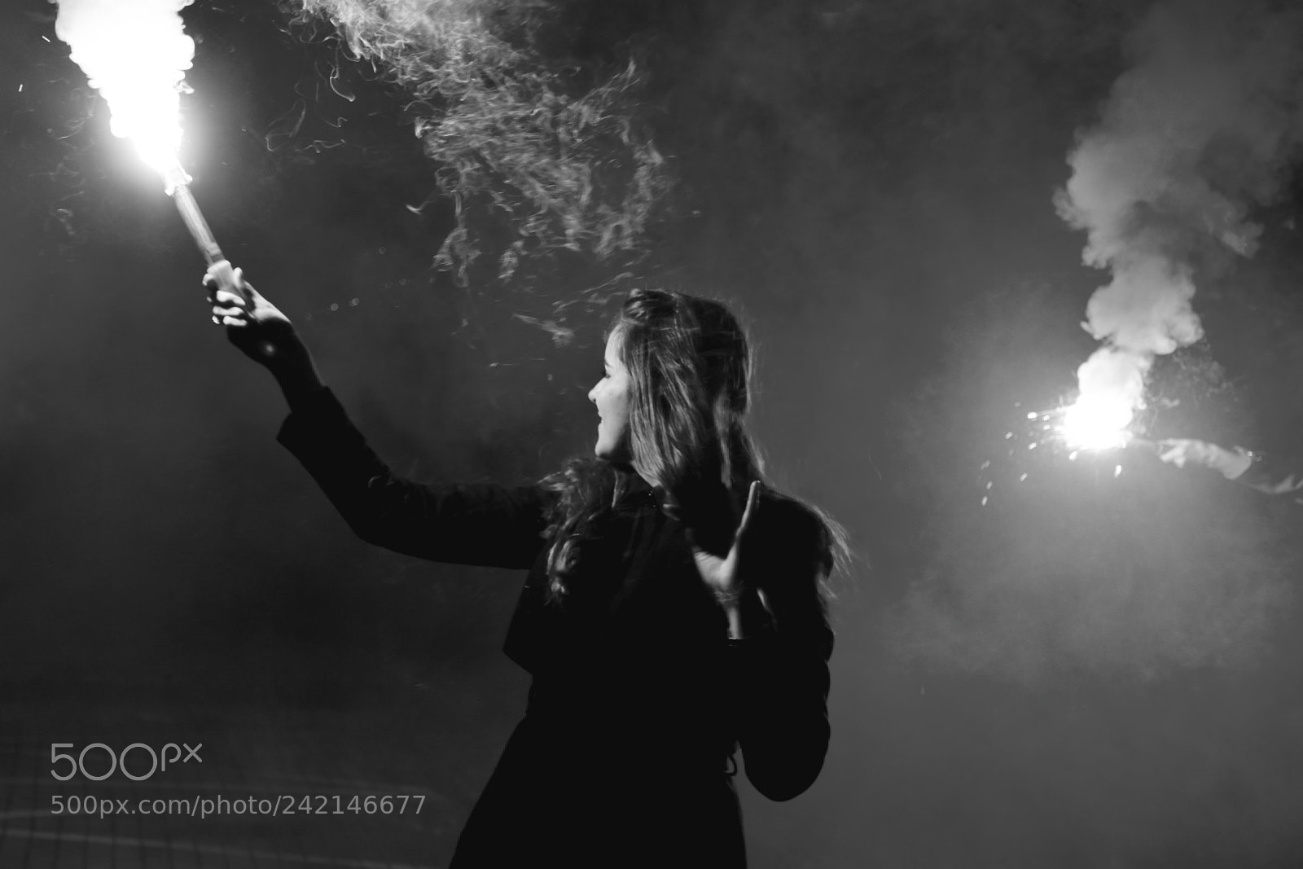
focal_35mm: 72
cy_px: 434
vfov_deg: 18.9
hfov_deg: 28.1
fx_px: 2606
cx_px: 652
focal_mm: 48
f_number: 5.6
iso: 160
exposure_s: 1/125
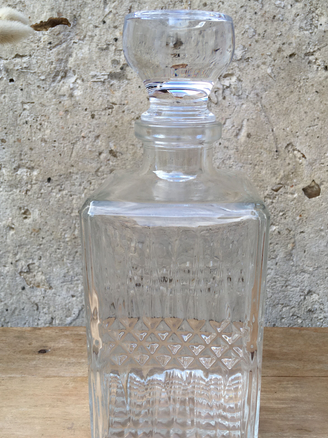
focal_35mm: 37
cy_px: 230
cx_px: 188
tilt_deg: -15.1
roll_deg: -1.2
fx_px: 467
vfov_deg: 50.1
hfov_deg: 38.6
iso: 25
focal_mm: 4.15
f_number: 2.2
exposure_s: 1/100
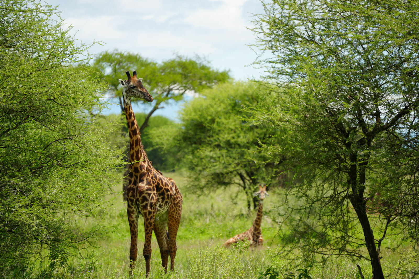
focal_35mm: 400
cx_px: 210
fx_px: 4654
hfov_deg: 5.2
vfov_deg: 3.4
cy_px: 140
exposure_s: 1/500
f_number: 6.3
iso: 200
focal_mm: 400
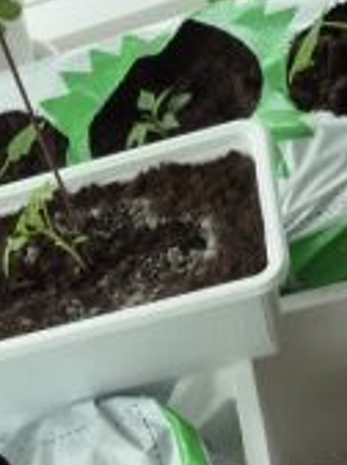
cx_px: 118
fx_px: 1194
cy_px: 528
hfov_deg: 16.5
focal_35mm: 89
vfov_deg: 20.8
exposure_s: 1/125
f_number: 3.5
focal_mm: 4.1
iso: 125
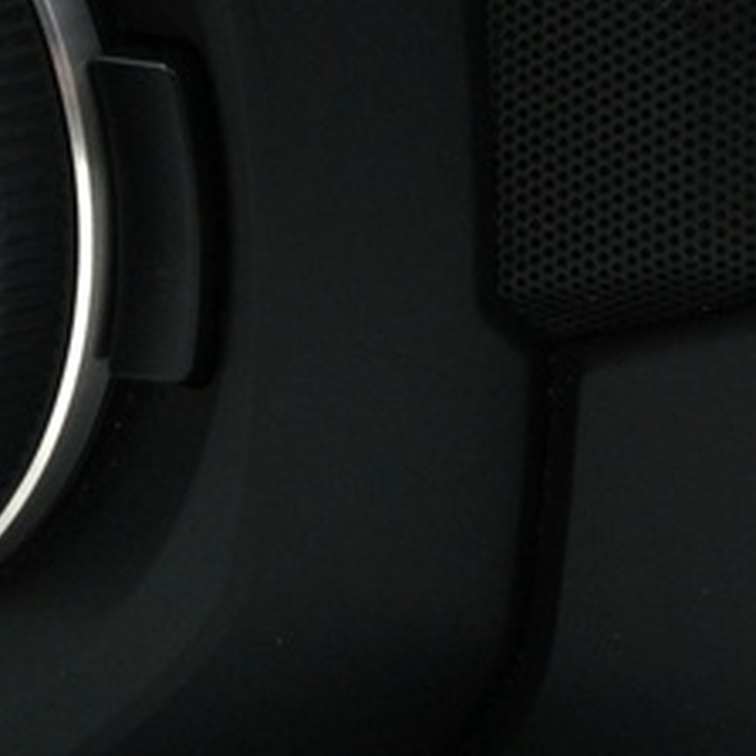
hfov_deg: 8.5
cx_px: -68
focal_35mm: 205
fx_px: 5065
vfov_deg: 8.5
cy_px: 79
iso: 800
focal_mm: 35.8
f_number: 18
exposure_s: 1/125
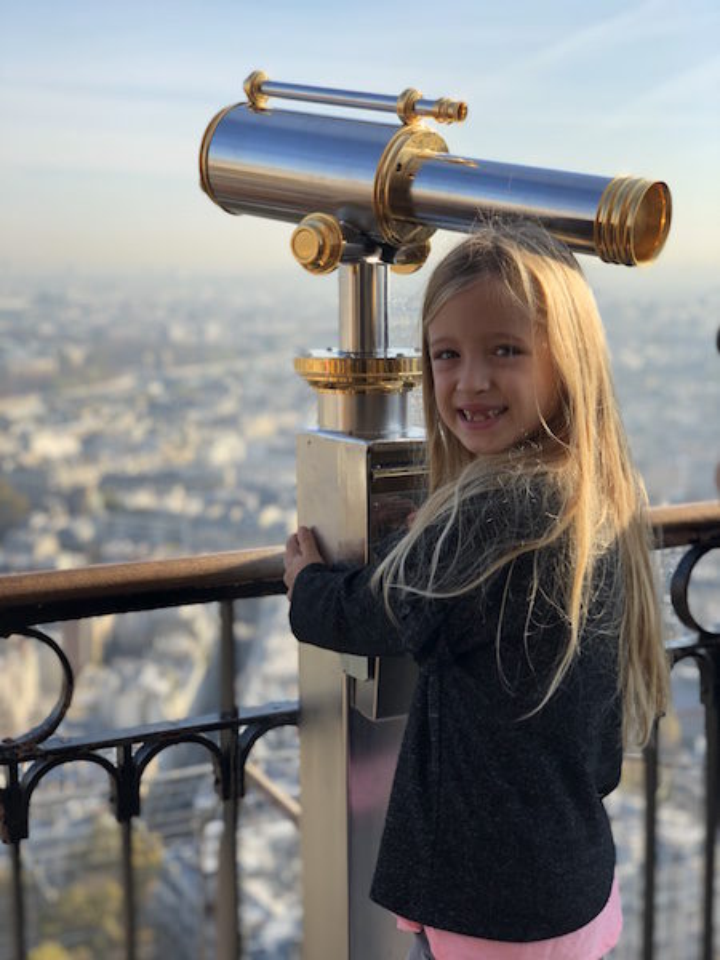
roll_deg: +0.1
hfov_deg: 28.0
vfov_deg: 36.8
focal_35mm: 52
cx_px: 360
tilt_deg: -7.6
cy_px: 480
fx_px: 1442
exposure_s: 1/343
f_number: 2.4
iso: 16
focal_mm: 6
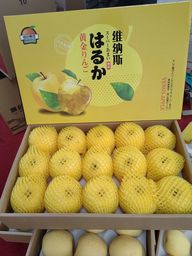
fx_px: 200
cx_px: 96
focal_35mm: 27
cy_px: 128
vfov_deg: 65.3
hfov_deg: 51.3
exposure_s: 1/100
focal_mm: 5.52
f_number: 1.9
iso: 500
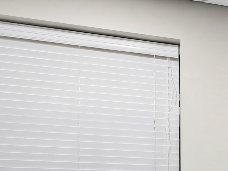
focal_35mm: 67
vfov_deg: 19.9
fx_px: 441
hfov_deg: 21.7
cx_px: 380
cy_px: 230
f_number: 8
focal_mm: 16
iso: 400
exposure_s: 1/8
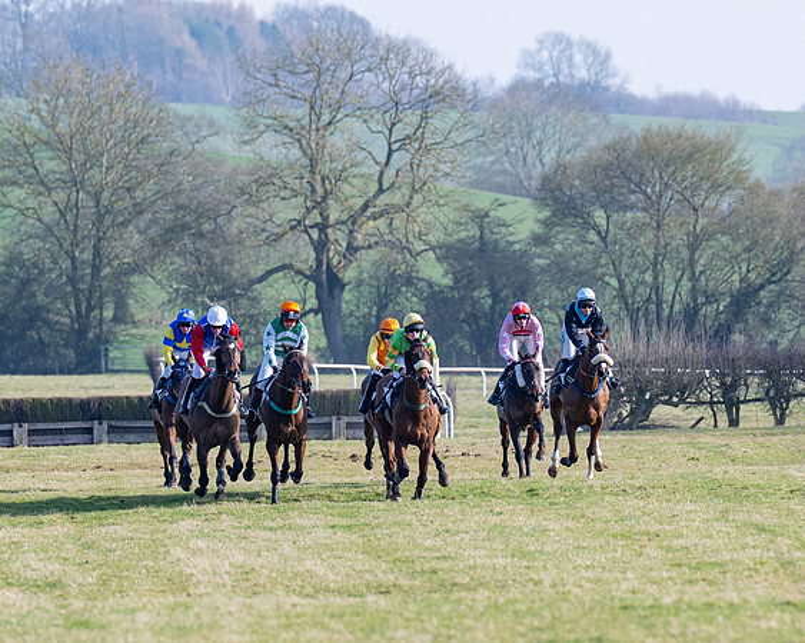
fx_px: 11126
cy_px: 413
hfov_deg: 4.1
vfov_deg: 3.3
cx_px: 431
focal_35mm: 467
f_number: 4
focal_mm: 200
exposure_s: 1/1250
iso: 200
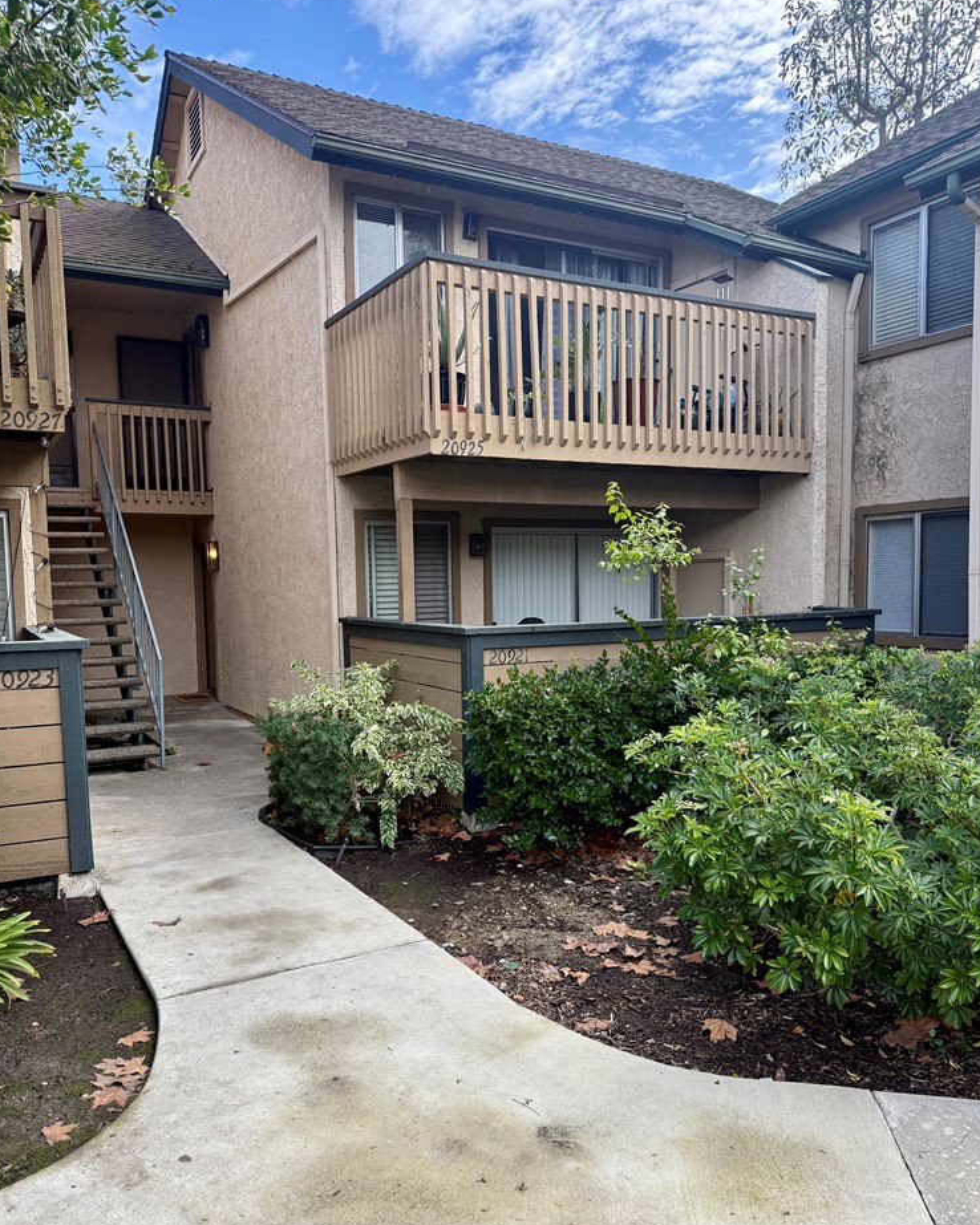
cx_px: 483
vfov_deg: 65.9
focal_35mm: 26
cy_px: 660
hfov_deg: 54.9
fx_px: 943
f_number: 1.78
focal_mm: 6.76
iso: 100
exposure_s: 1/1018
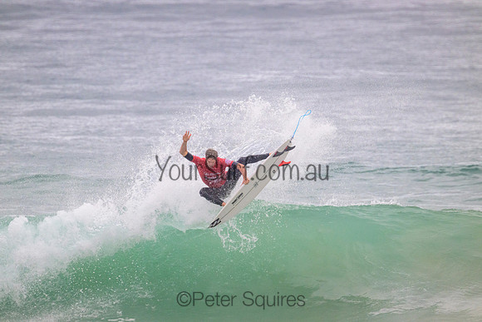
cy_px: 161
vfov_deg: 1.7
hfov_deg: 2.6
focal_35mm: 800
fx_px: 10713
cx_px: 241
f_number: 11
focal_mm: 800
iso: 2000
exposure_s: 1/2000
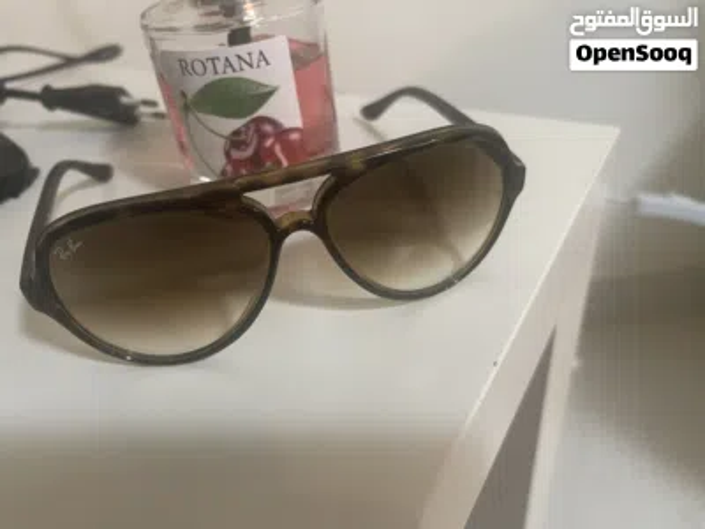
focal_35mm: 25
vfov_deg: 54.9
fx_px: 509
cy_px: 264
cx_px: 352
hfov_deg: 69.4
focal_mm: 5.1
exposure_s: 1/53
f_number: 1.6
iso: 500
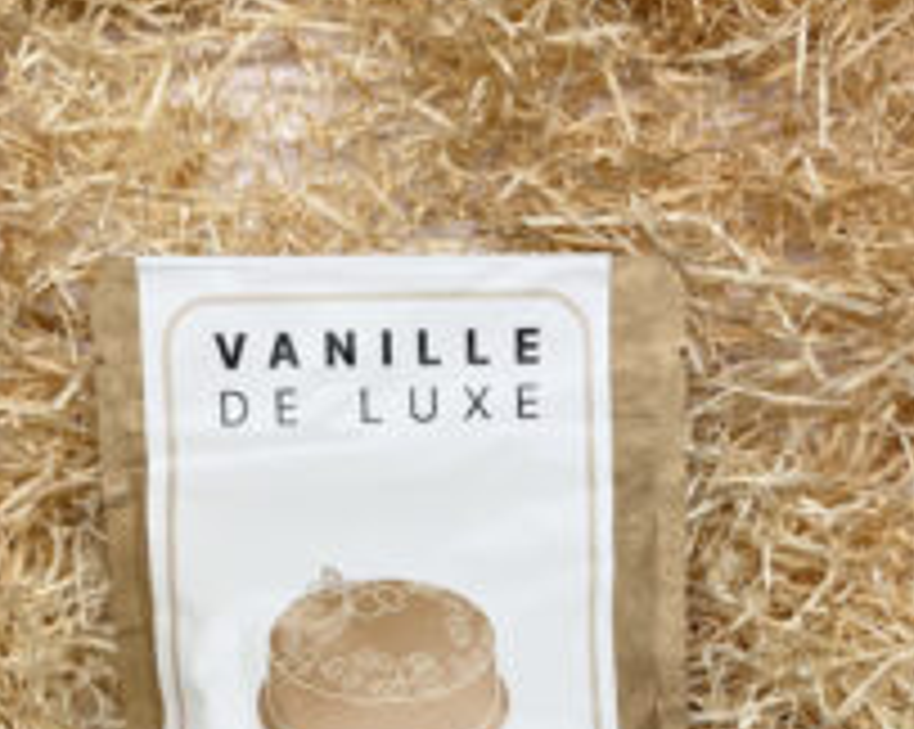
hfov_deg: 37.3
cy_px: 796
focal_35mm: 50
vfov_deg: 27.7
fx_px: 1351
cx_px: 405
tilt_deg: -85.6
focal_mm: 4.2
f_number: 1.6
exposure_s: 1/100
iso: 50
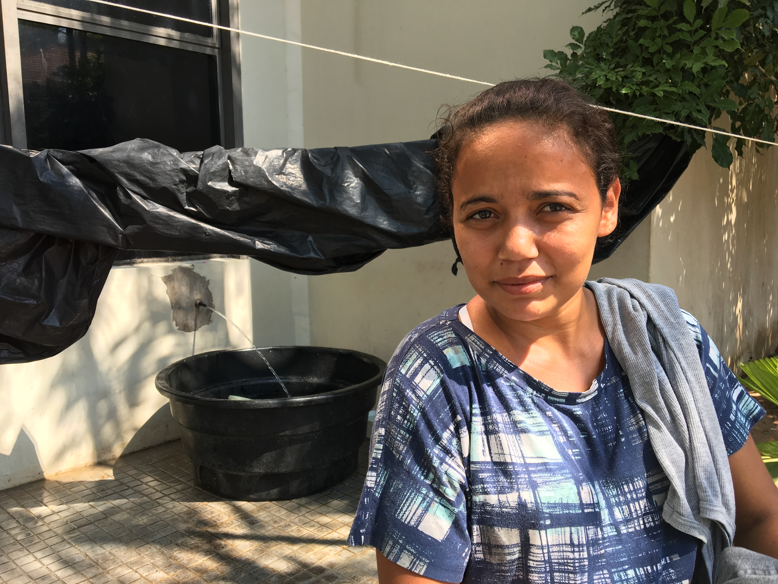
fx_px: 652
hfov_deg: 61.7
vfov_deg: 48.2
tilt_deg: -6.9
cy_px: 292
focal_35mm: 29
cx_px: 389
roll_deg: +1.0
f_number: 2.2
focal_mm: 4.15
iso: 25
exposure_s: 1/310
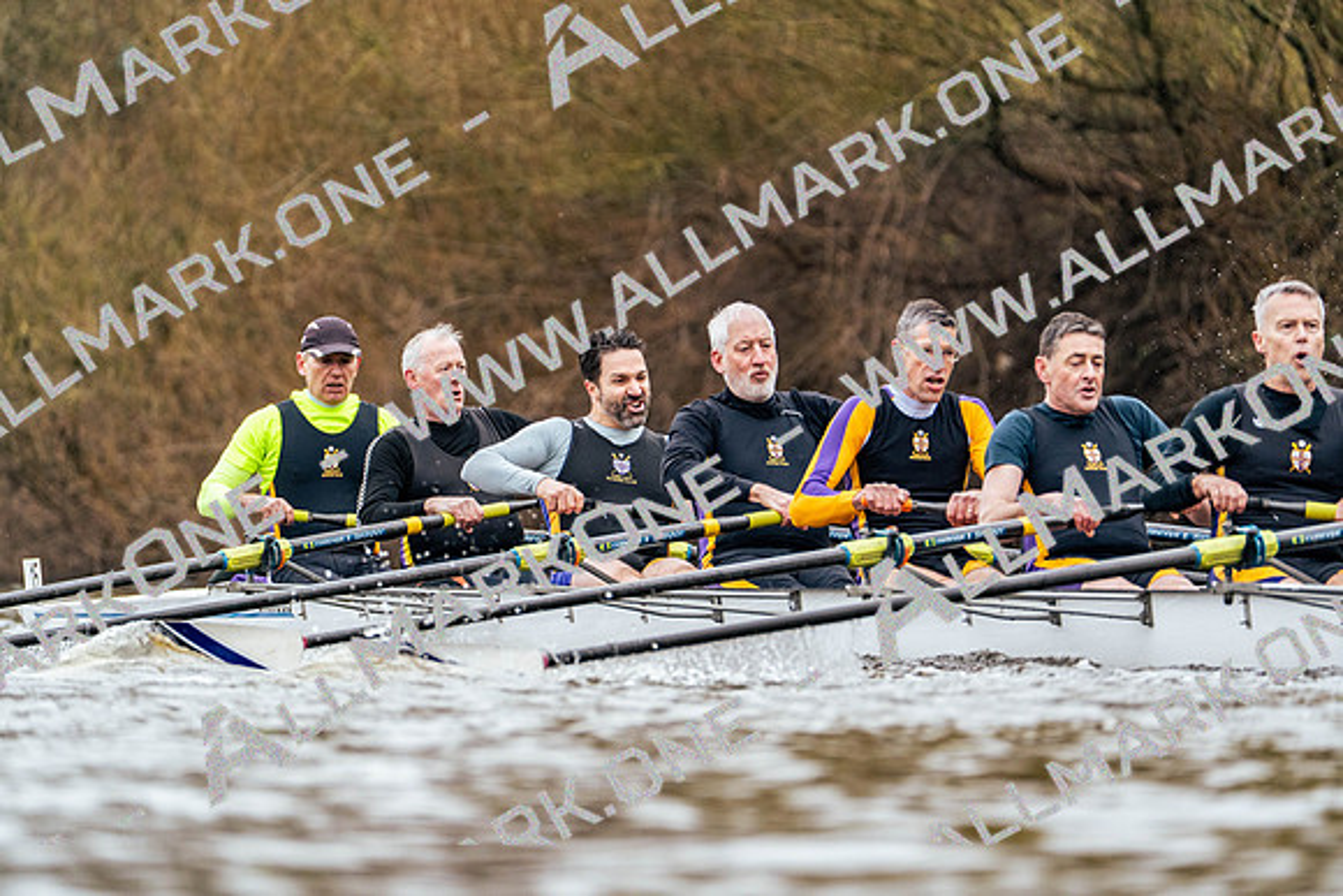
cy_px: 448
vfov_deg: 2.9
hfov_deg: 4.3
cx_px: 672
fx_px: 17947
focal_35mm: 481
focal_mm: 481
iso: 2000
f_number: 6.3
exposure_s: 1/2000
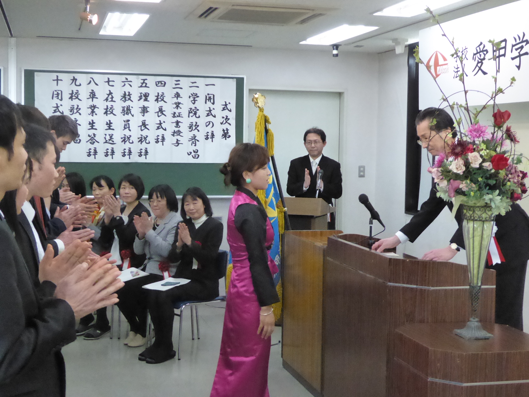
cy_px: 198
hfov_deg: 33.8
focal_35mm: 57
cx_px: 264
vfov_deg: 25.7
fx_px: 871
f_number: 4.1
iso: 2500
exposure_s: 1/200
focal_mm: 9.6
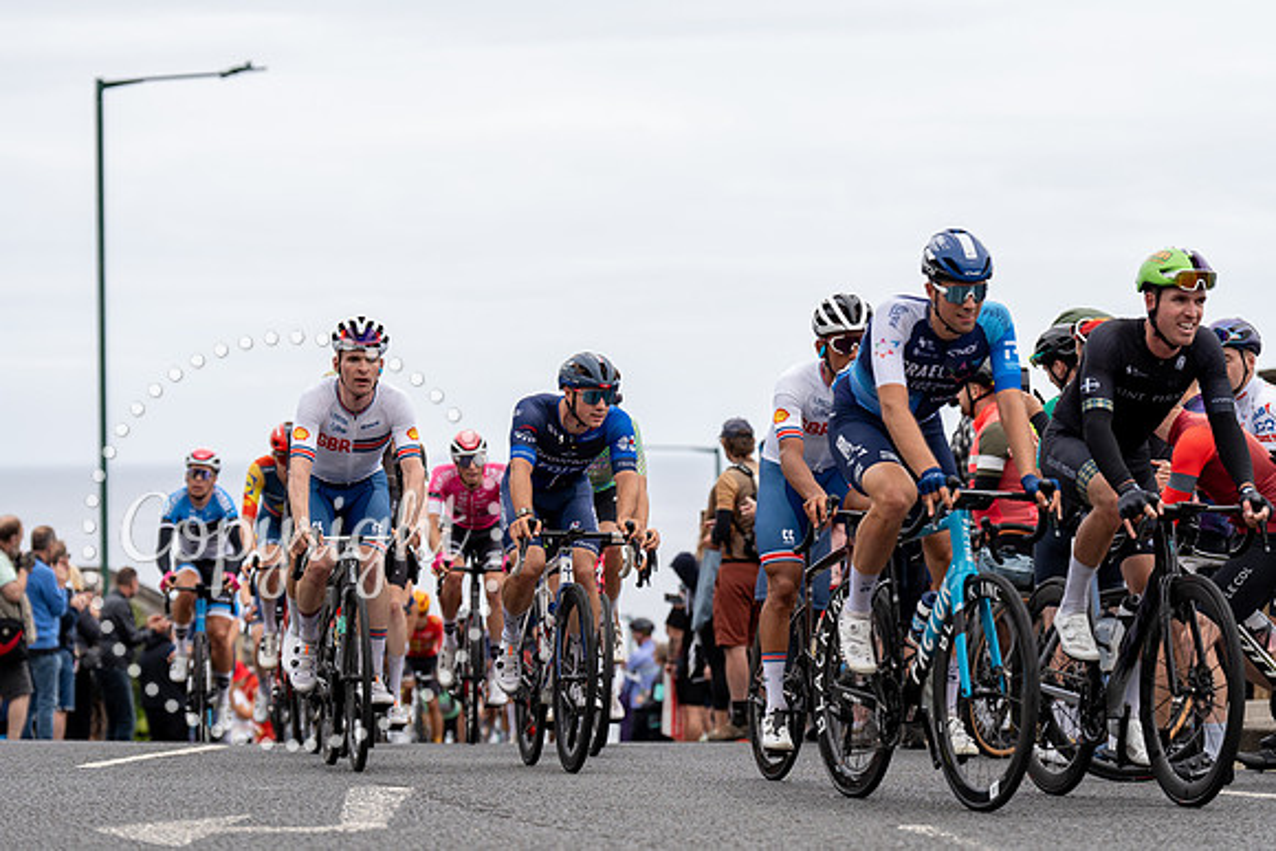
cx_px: 638
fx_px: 4360
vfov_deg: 11.2
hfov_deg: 16.6
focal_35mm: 123
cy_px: 426
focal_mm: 123
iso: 320
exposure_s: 1/1000
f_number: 3.5
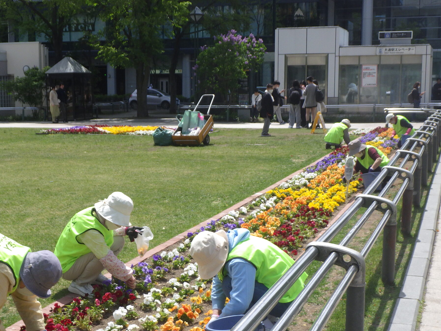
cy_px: 201
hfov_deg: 32.1
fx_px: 764
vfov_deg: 24.4
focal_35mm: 60
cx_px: 189
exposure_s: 1/500
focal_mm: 7.5
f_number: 5
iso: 125
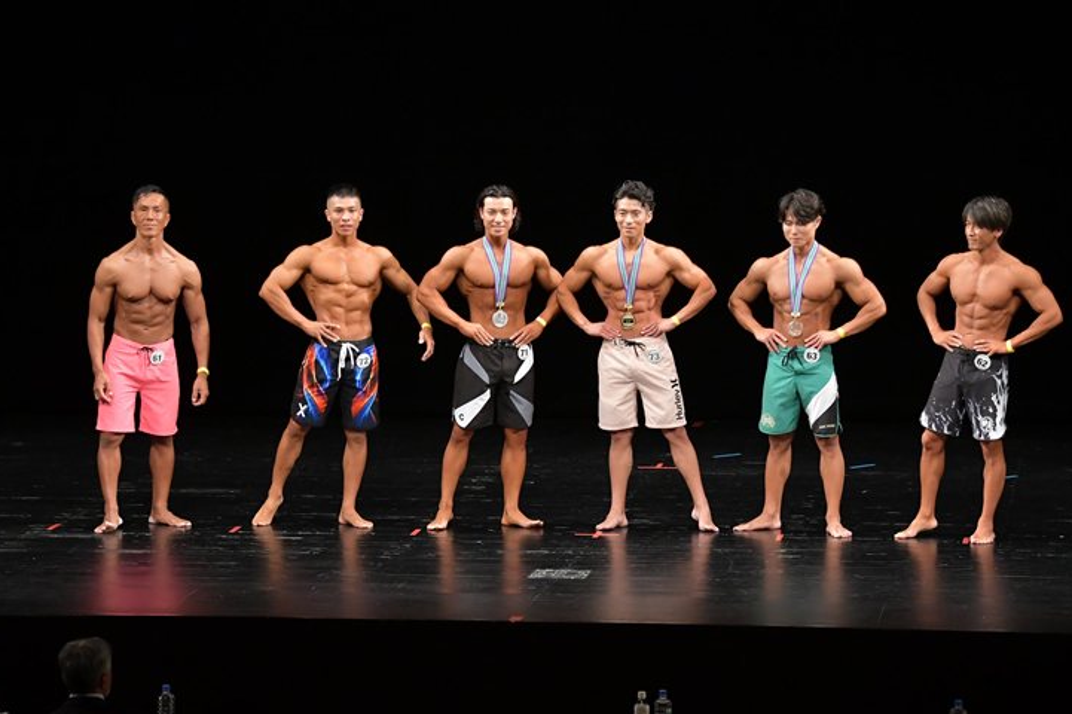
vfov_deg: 8.7
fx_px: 4703
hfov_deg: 13.0
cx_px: 560
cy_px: 336
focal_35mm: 158
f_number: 5.6
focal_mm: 98
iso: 3200
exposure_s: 1/400
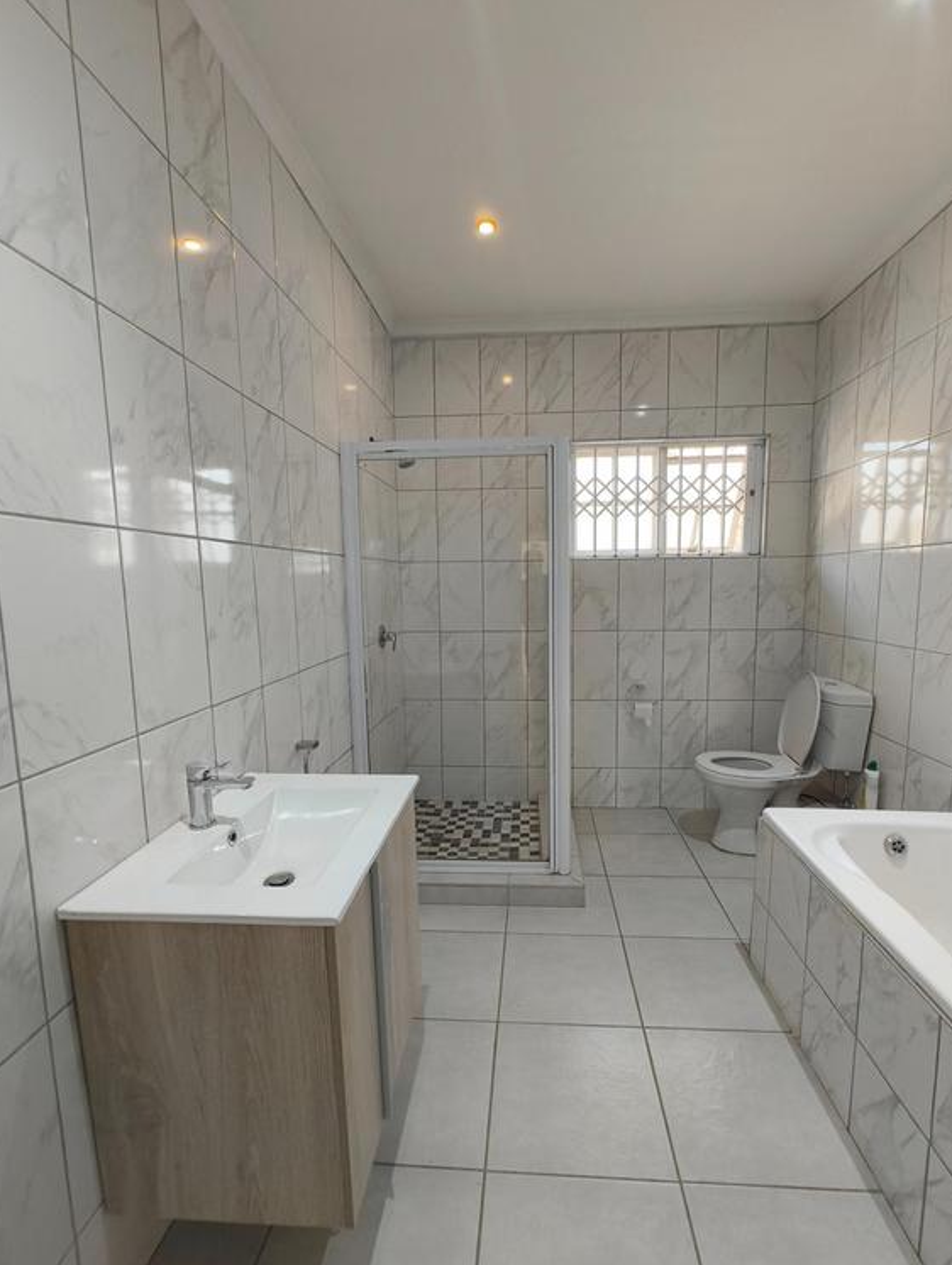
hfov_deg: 81.8
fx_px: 549
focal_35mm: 15
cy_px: 645
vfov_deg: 98.1
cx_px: 498
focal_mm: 2.15
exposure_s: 1/50
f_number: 2.2
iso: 259
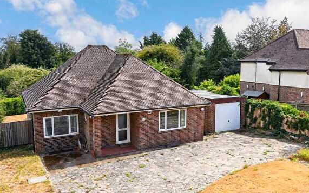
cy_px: 125
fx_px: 253
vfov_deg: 41.4
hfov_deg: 62.9
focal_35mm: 30
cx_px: 148
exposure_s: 1/125
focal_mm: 16
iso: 250
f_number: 11
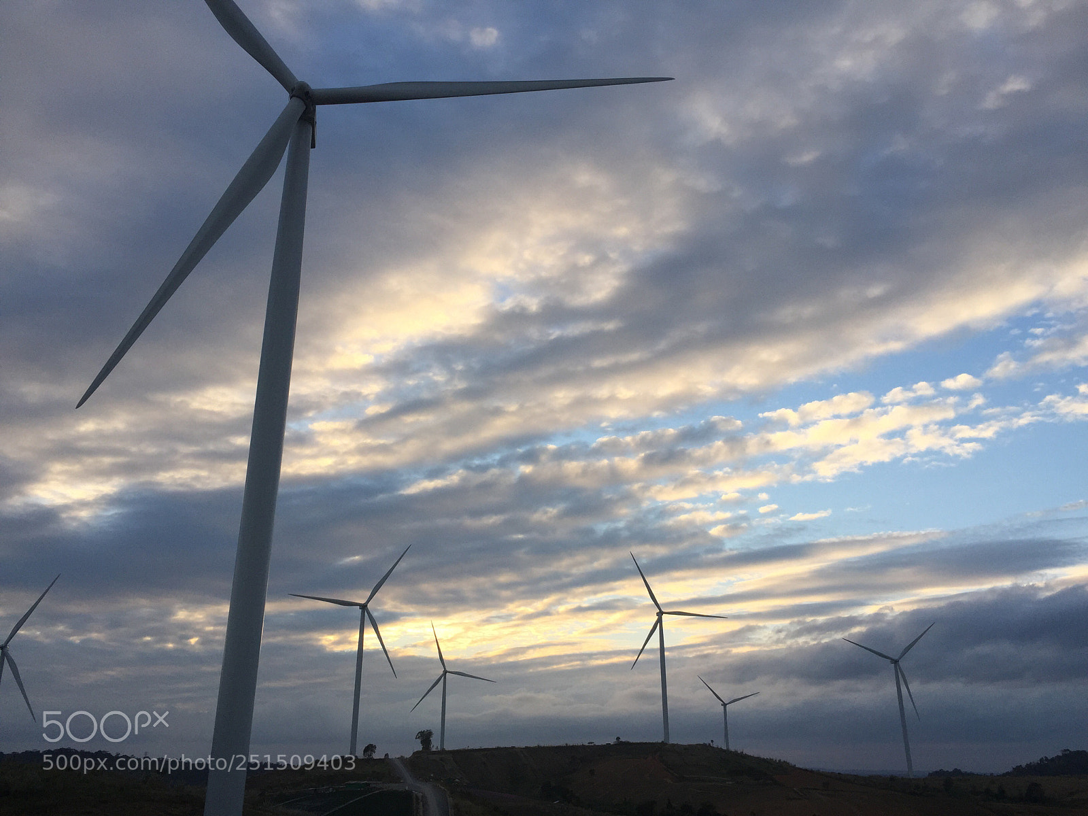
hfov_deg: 61.7
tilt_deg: +22.3
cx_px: 544
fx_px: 911
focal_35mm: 29
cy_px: 408
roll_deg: -1.3
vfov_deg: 48.2
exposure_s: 1/694
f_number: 2.2
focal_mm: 4.15
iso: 32
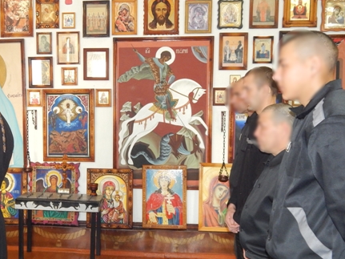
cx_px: 96
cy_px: 148
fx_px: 518
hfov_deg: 36.2
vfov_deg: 28.0
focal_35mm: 52
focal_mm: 6.1
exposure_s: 1/20
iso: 400
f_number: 3.3
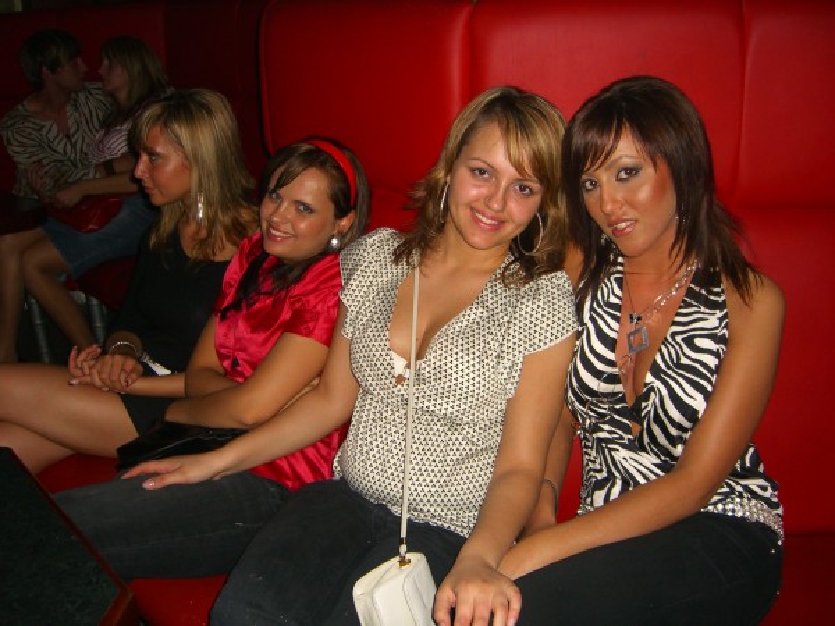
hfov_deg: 49.0
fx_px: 917
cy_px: 313
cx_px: 418
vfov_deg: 37.7
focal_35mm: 38
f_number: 2.8
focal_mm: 7.9
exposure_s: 1/60
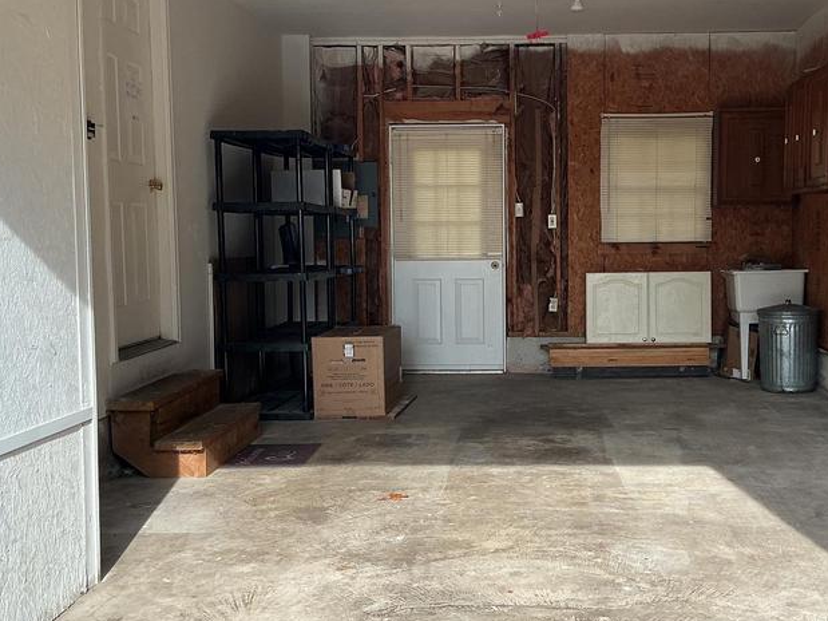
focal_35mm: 48
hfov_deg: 39.4
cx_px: 514
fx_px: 1148
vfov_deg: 30.3
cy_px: 316
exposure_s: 1/320
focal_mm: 3
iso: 25
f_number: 1.8
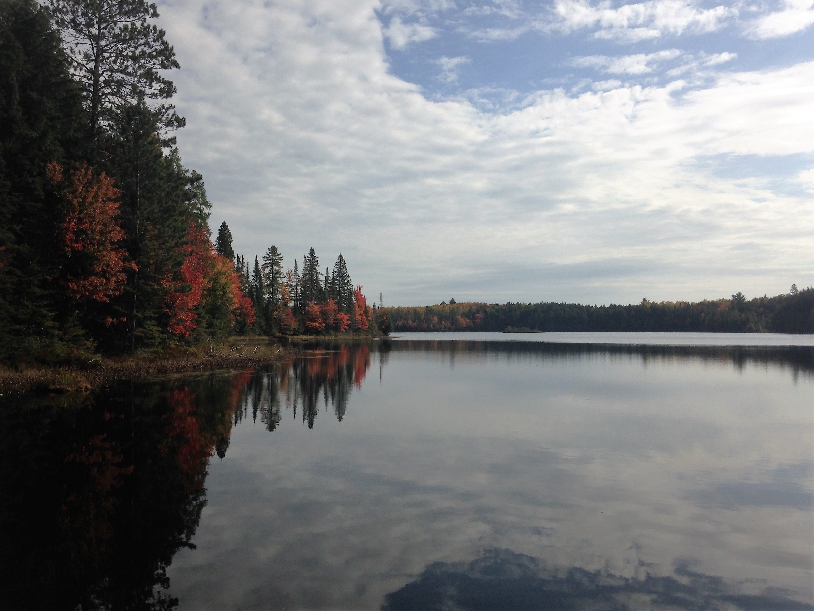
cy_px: 306
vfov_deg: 42.9
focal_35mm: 33
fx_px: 776
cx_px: 407
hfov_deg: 55.4
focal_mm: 4.12
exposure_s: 1/3195
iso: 50
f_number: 2.4
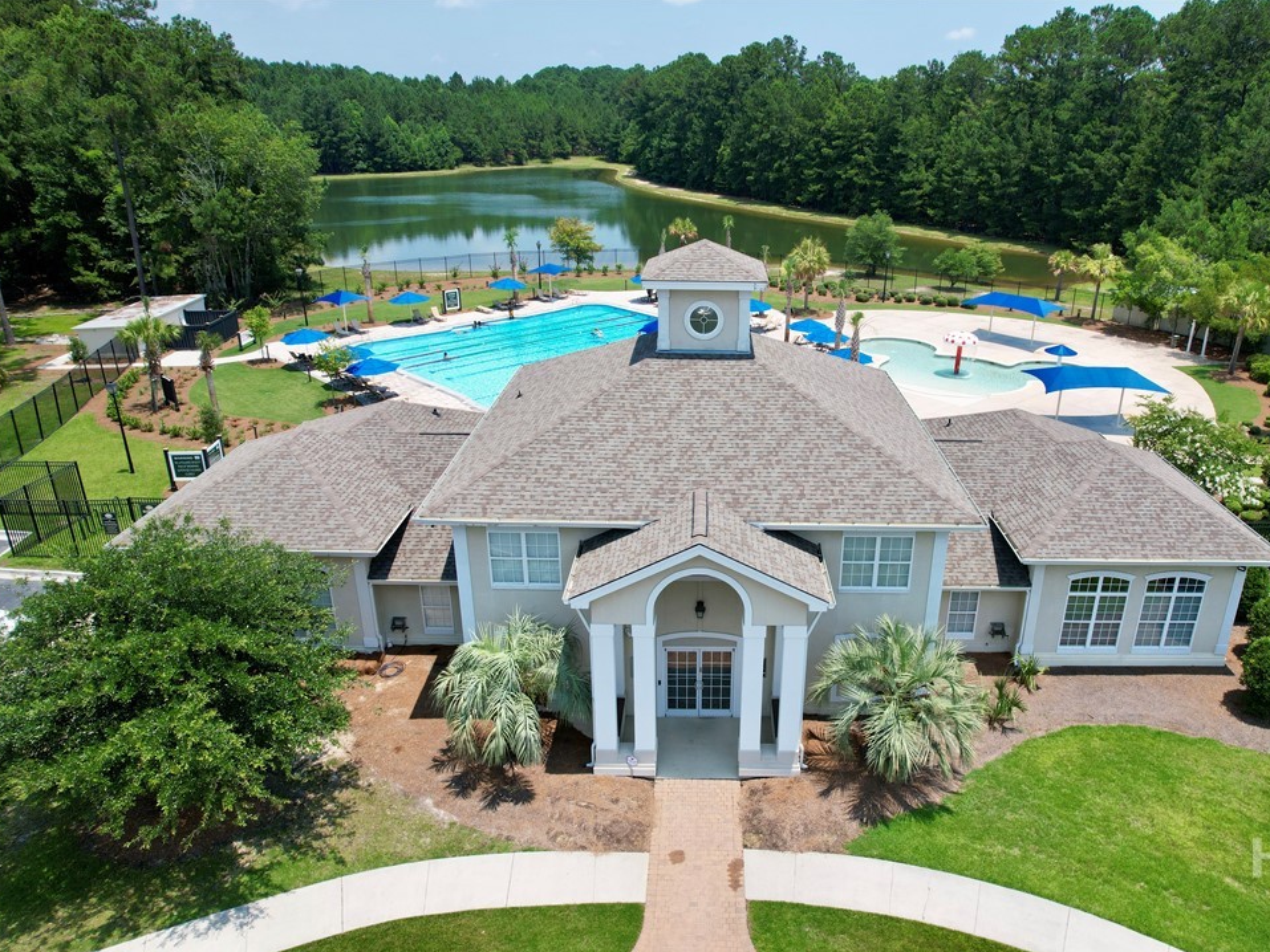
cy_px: 477
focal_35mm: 24
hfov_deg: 71.4
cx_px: 703
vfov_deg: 56.8
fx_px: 881
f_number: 2.8
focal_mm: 8.38
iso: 110
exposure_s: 1/1600
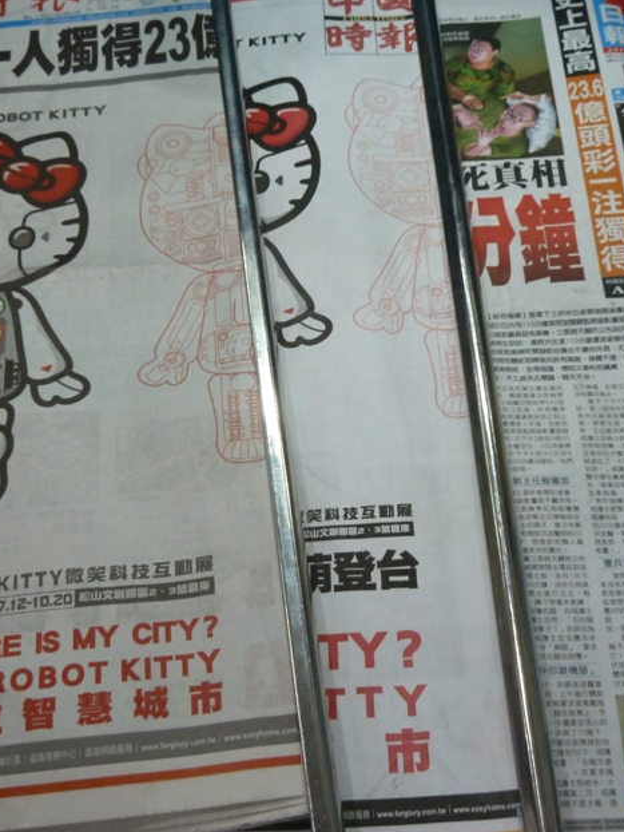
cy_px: 413
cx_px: 324
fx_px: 1081
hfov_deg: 32.2
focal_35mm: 45
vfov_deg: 42.1
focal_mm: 5
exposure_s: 1/30
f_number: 3.4
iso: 200
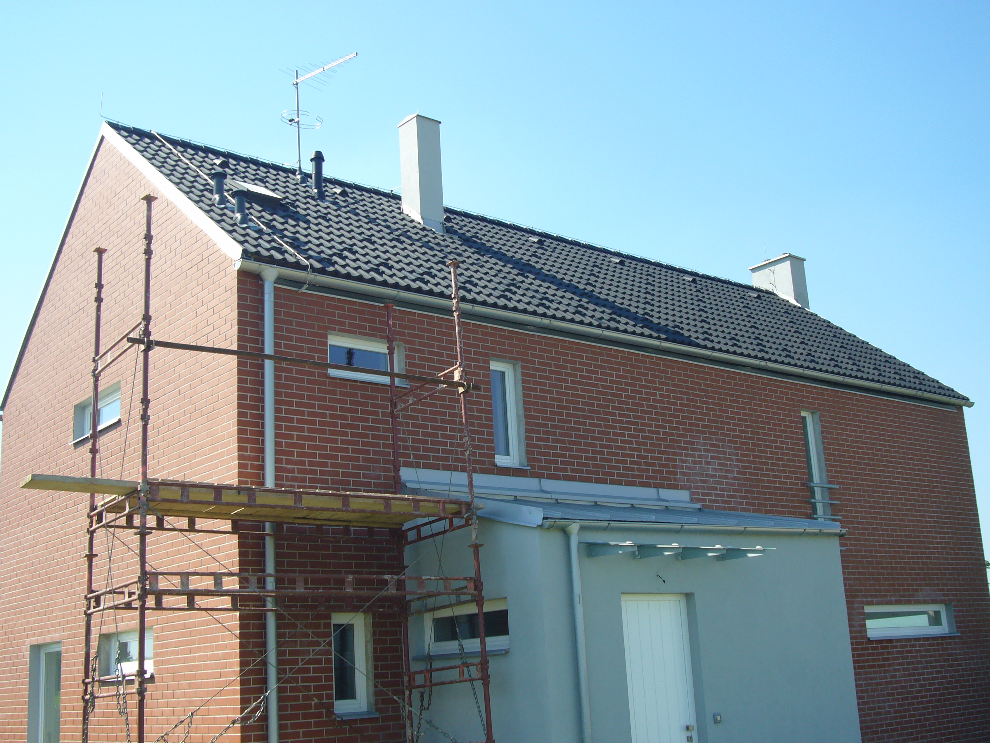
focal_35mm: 42
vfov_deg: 34.3
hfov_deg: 44.8
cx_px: 495
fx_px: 1201
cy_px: 372
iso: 80
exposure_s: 1/125
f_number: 7.1
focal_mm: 6.9
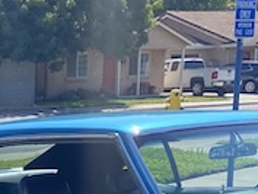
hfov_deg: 11.8
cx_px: -284
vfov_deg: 9.6
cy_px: 344
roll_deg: +2.1
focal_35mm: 147
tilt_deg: -12.9
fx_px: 1096
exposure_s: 1/3125
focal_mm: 4.25
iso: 32
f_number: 1.8
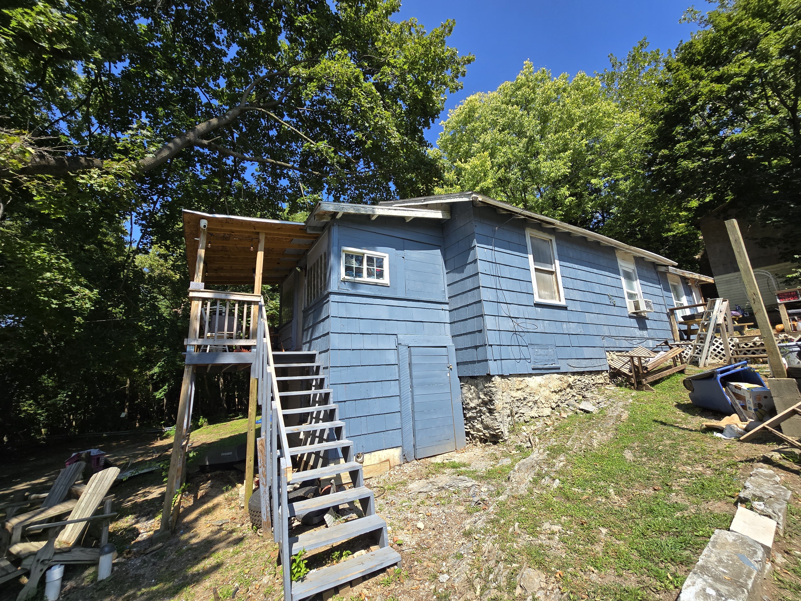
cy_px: 300
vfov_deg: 89.9
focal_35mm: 13
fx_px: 301
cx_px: 400
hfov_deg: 106.2
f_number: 2.2
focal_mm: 2.2
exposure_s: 1/1418
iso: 50
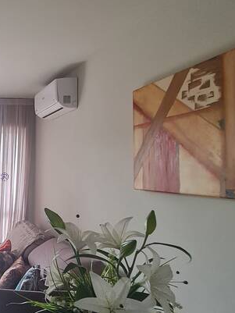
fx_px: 317
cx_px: -70
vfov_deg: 52.6
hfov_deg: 31.4
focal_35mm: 35
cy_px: 158
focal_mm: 1.74
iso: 64
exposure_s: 1/120
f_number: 2.2
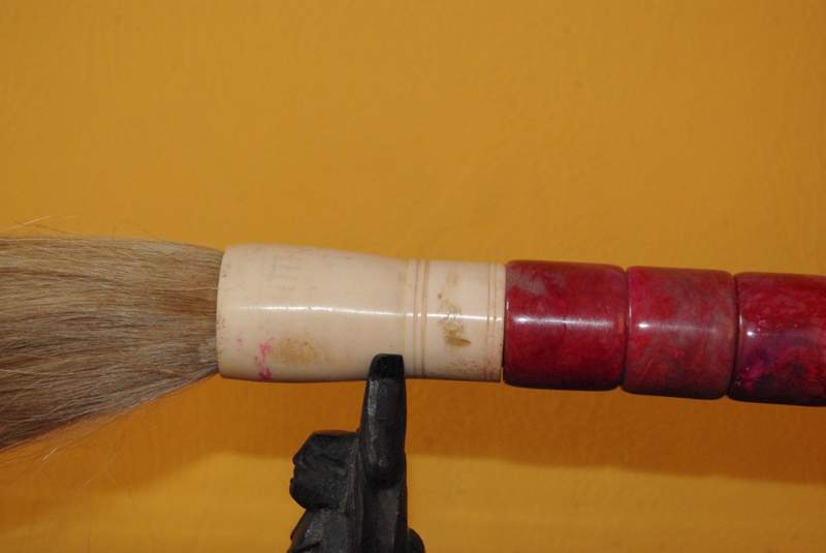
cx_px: 413
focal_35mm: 82
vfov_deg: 16.7
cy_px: 276
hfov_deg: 24.7
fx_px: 1883
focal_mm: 55
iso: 1600
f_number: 8
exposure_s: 1/60
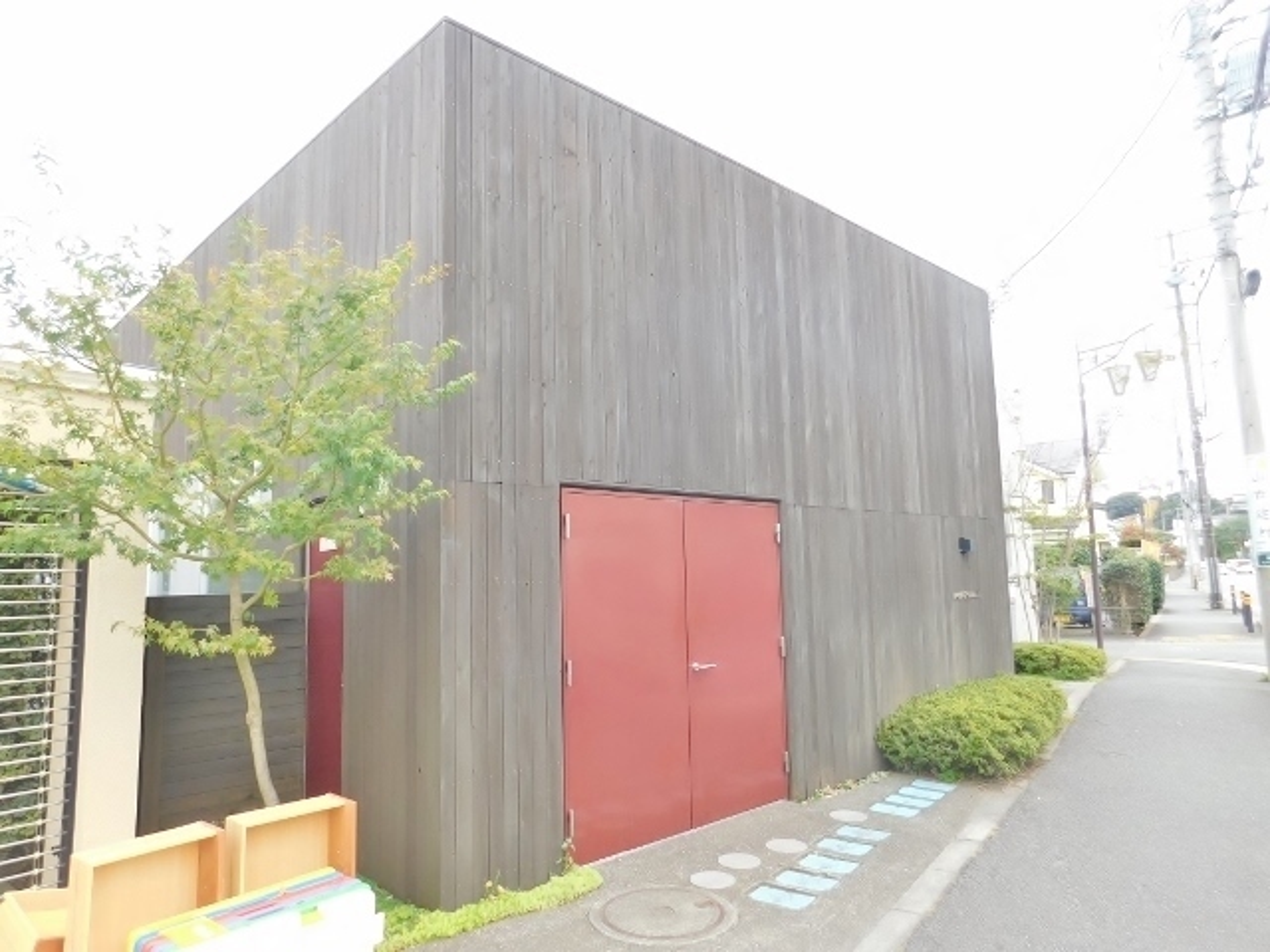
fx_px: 844
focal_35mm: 23
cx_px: 635
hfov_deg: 73.9
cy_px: 476
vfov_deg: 58.9
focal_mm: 4
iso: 125
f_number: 3
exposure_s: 1/125
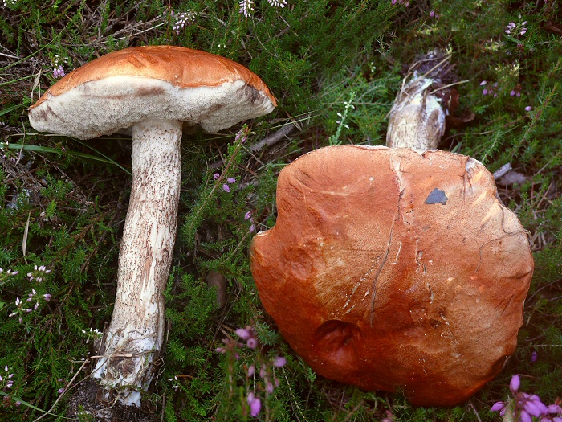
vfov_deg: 40.7
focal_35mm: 35
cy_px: 211
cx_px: 281
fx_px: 568
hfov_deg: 52.6
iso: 100
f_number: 2.8
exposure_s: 1/30
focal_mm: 7.4
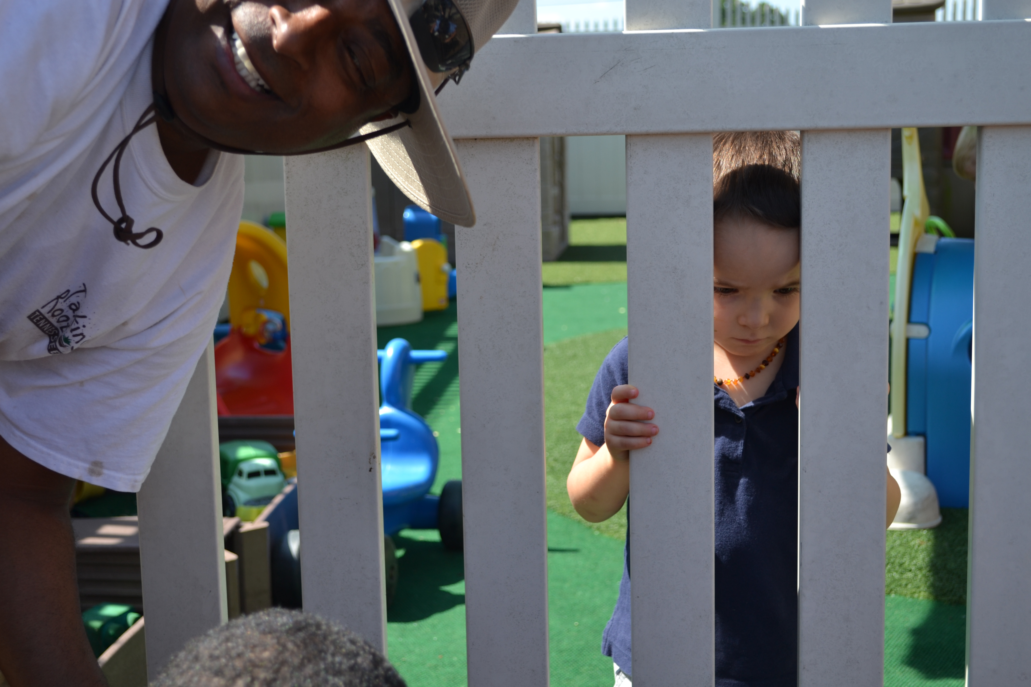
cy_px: 344
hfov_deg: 37.9
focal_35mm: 52
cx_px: 516
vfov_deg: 25.8
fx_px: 1503
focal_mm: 35
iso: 100
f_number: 5.6
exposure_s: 1/250
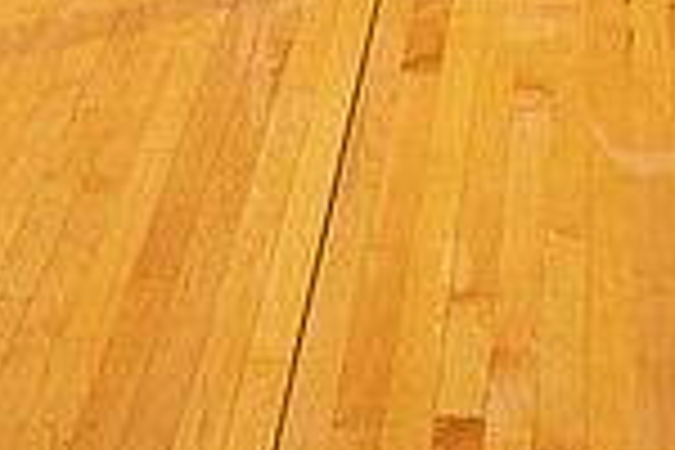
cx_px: 490
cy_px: -522
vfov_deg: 10.7
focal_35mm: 114
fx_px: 2137
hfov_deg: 17.9
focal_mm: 38
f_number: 7.1
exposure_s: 1/320
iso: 320
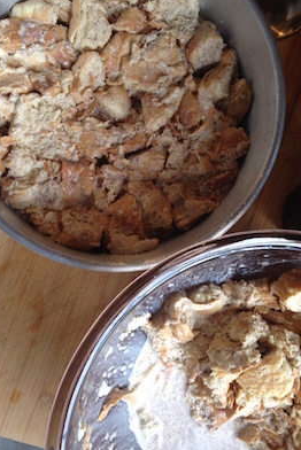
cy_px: 223
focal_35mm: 35
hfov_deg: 37.9
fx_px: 438
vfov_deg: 54.4
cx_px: 142
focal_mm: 4.12
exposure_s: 1/24
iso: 50
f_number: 2.4
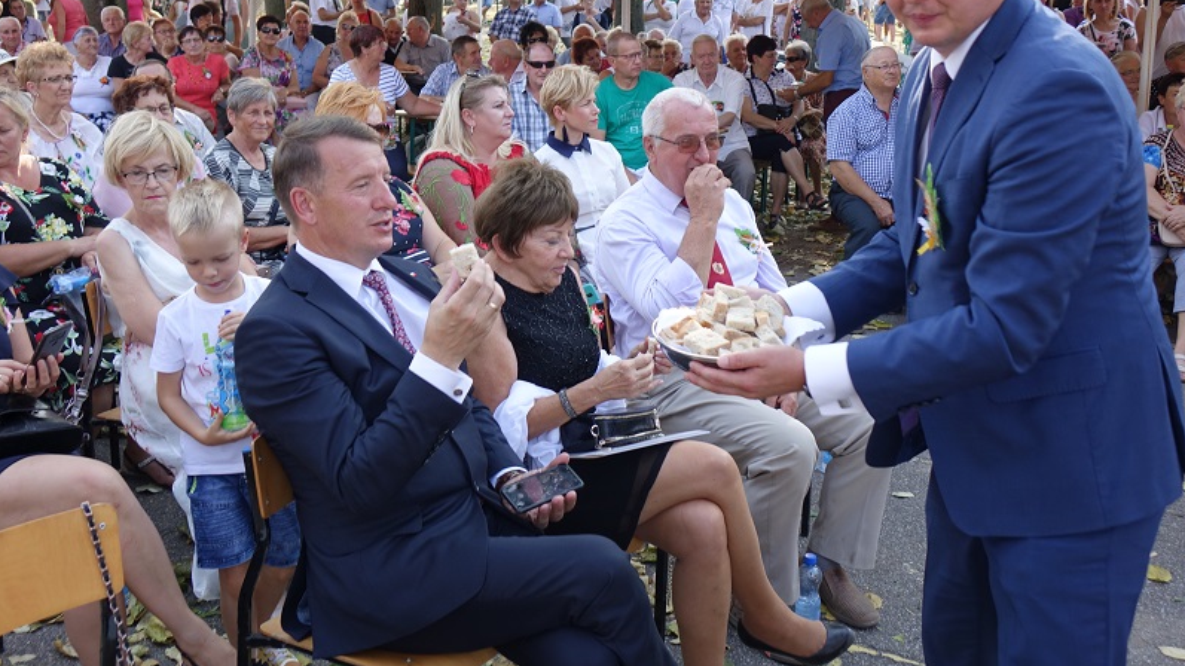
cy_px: 280
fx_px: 1288
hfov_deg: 49.4
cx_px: 592
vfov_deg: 29.0
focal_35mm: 41
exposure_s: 1/200
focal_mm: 14.24
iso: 125
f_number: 2.8
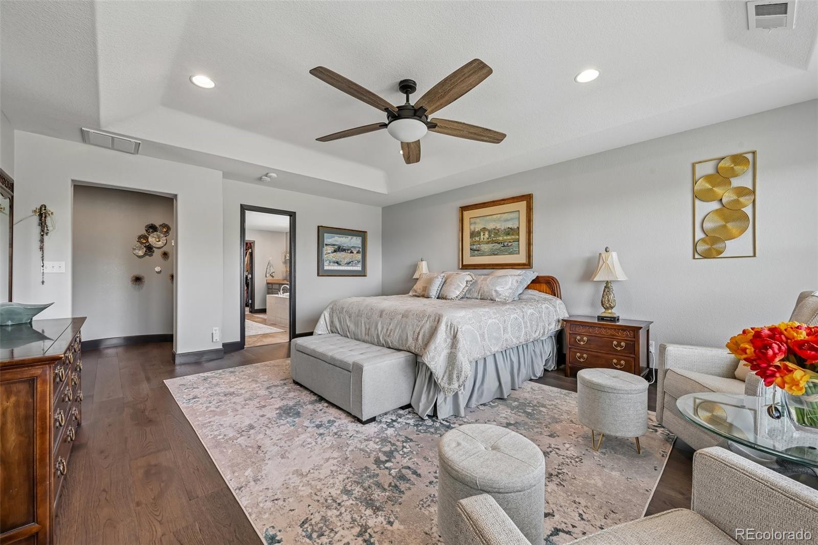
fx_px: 318
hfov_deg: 104.3
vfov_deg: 81.2
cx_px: 409
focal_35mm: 14
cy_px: 272
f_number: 10
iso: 400
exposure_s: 1/15
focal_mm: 14
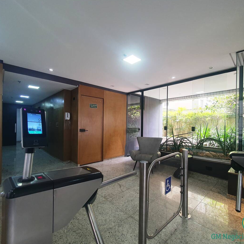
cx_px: 126
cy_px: 121
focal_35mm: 16
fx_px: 128
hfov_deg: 87.4
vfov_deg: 87.4
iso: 80
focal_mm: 1.8
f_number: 2.2
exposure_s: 1/50
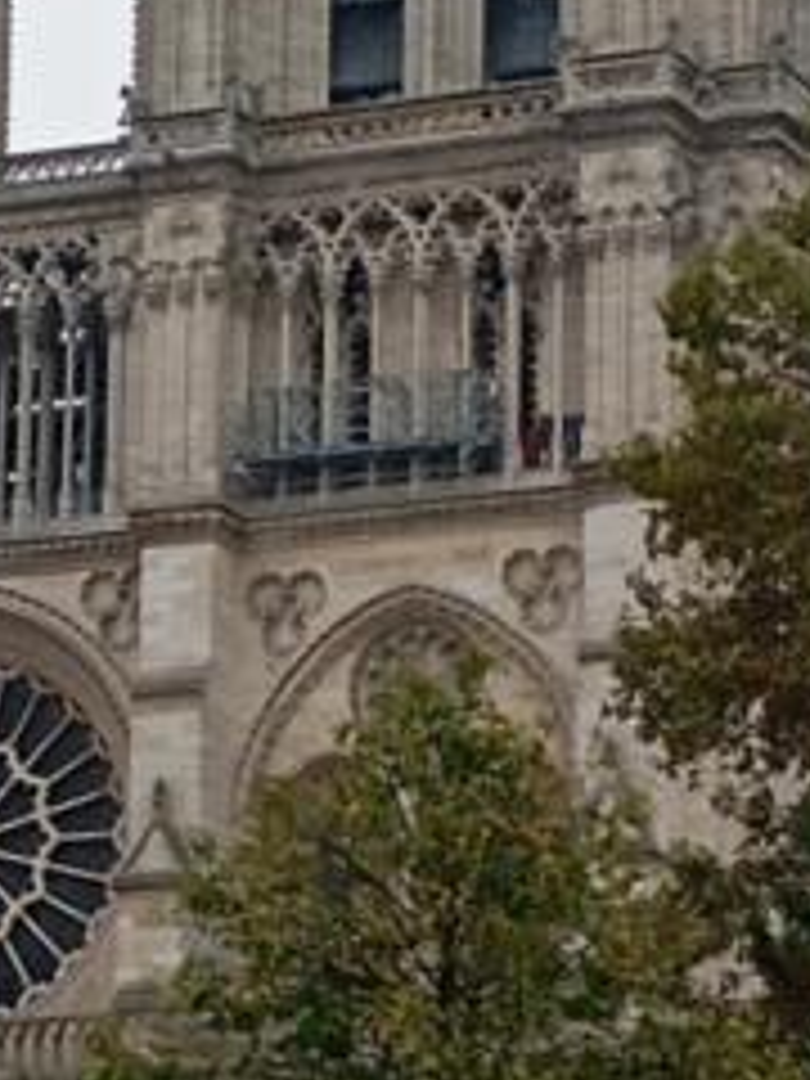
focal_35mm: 190
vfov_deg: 10.4
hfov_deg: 7.8
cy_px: 342
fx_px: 5928
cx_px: -7
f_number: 1.8
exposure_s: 1/187
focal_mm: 4.27
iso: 103
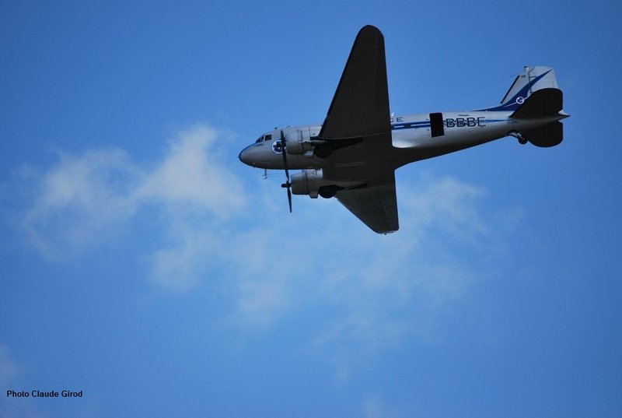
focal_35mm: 300
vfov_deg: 4.6
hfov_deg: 6.9
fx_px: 5194
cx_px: 311
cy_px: 209
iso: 200
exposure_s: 1/1000
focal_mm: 200
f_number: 5.6
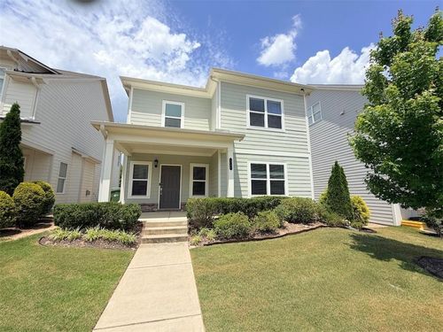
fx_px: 179
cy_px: 166
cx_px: 222
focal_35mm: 14
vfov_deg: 85.7
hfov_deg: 102.1
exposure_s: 1/1235
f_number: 2.2
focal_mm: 2.22
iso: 20
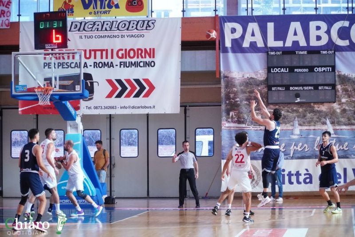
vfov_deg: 11.3
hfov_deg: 16.8
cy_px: 118
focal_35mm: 122
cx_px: 178
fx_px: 1198
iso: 5000
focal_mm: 81
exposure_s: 1/640
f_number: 4
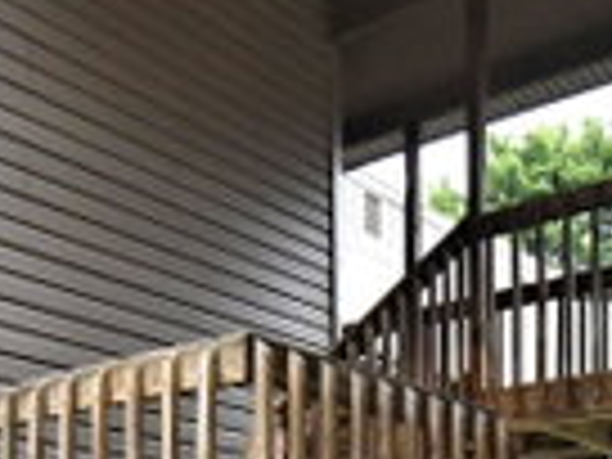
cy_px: 621
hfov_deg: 31.6
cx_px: 259
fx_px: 1078
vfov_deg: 21.4
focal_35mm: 61
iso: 4000
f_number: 6.3
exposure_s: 1/1250
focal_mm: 12
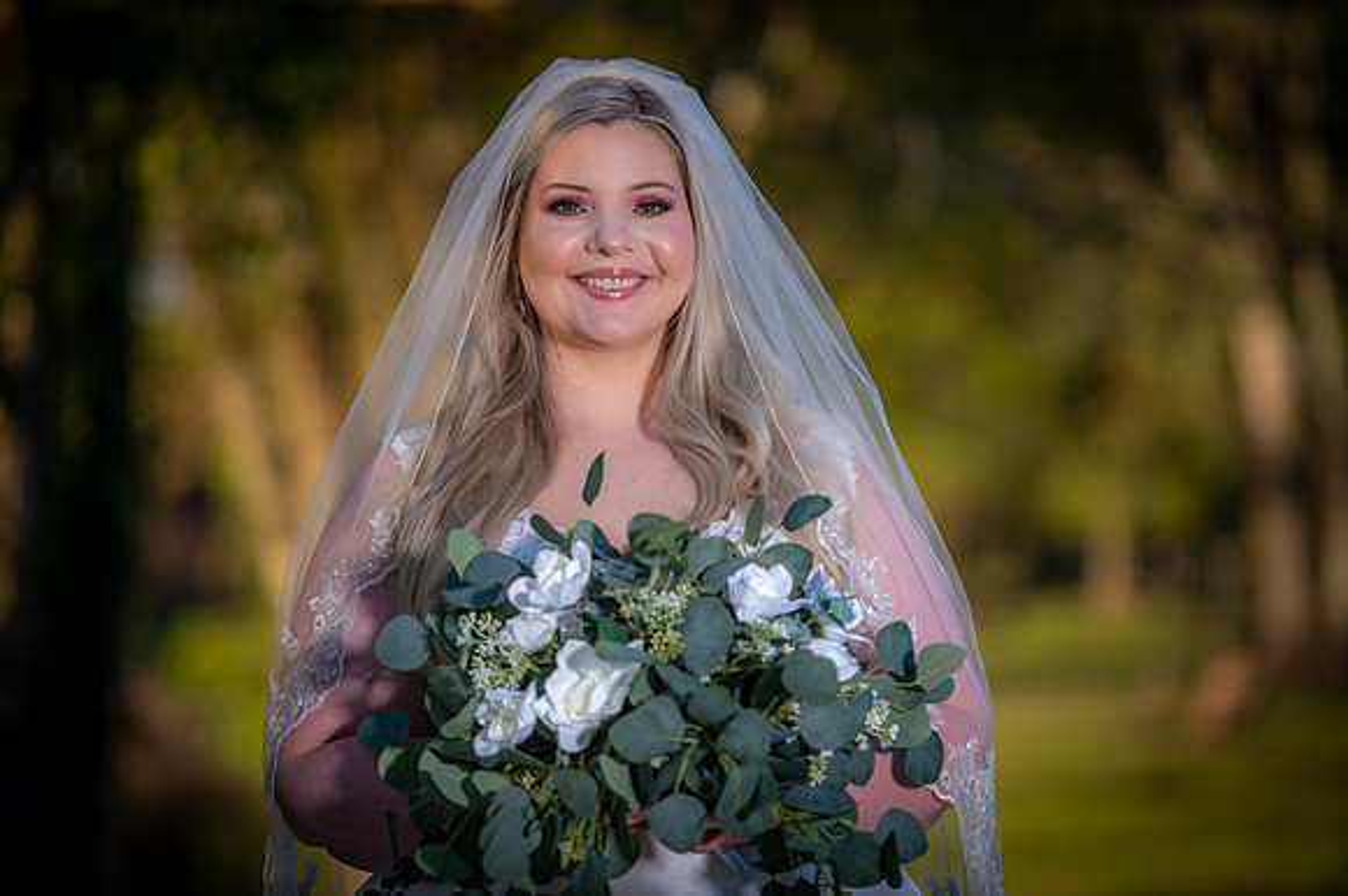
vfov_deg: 7.6
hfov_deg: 11.4
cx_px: 674
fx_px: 6736
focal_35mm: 180
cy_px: 448
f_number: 3.2
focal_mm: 180
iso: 80
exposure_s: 1/250
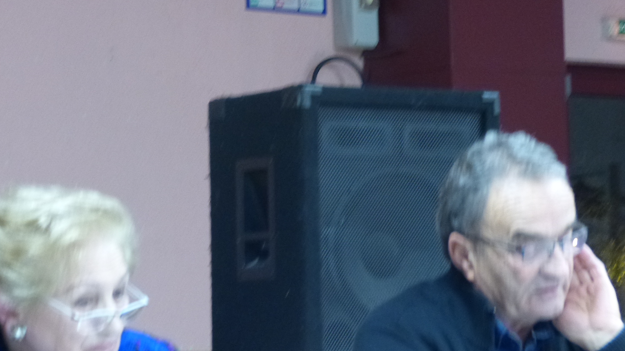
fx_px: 2403
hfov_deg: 14.8
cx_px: 218
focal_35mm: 145
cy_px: 195
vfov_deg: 8.4
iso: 400
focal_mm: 16.1
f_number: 3.5
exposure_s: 1/8
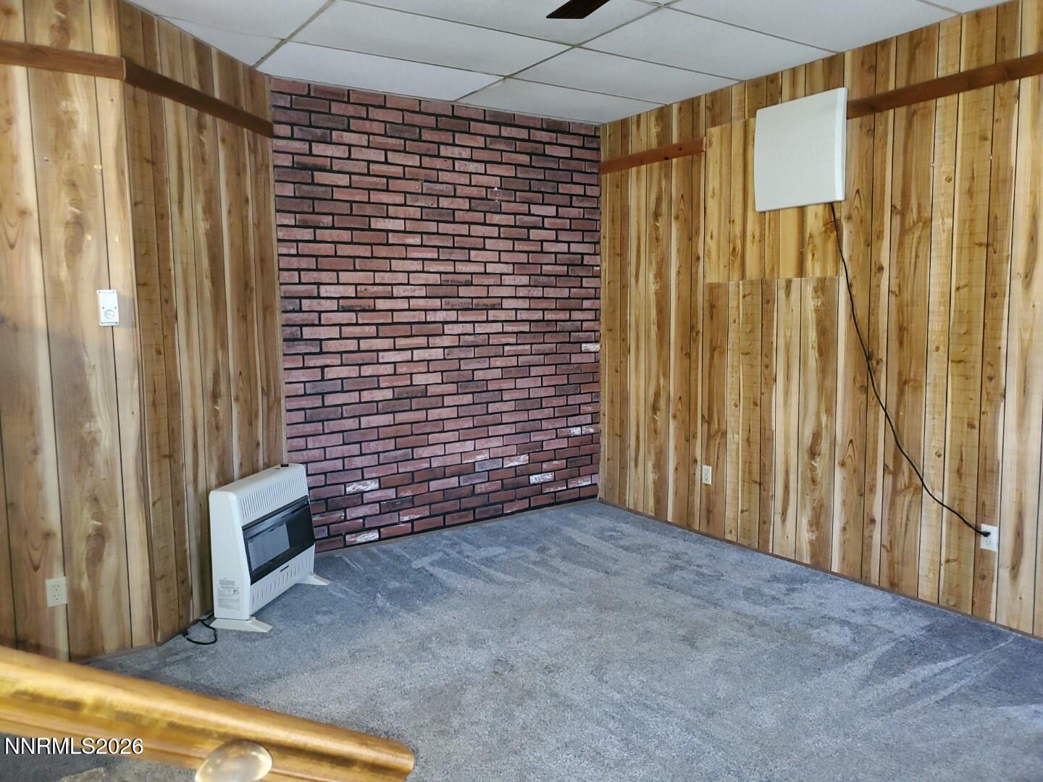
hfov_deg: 67.3
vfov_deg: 53.1
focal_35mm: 26
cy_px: 391
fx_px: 783
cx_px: 522
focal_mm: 4.3
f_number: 1.5
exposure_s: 1/10
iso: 200
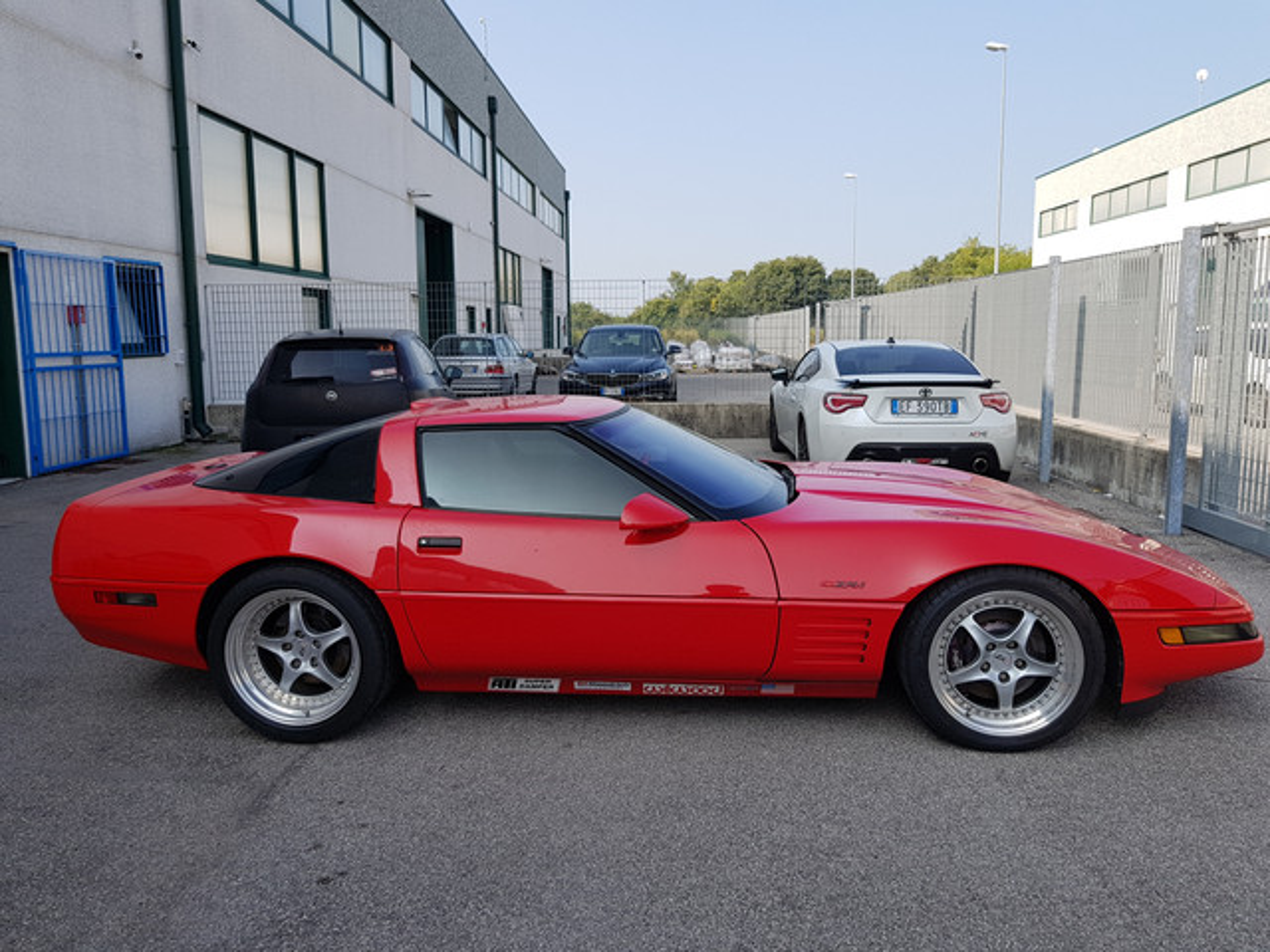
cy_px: 476
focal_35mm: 26
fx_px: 954
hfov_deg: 67.3
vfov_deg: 53.1
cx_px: 635
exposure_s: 1/1108
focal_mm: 4.2
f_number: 1.7
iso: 40
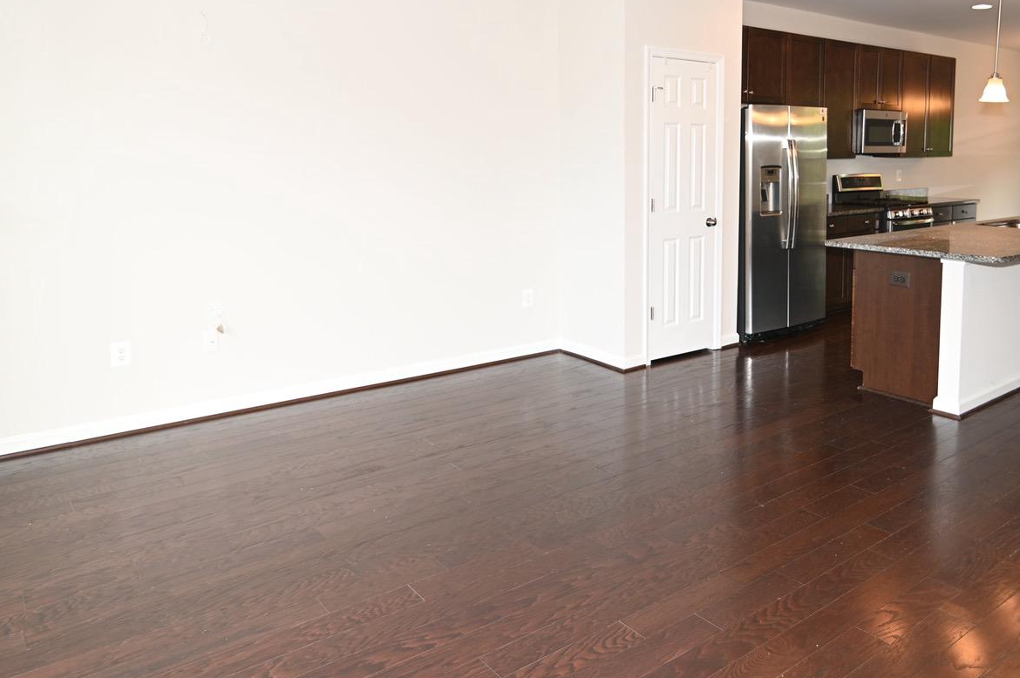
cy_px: 227
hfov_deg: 64.3
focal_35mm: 28
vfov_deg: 45.6
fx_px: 793
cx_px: 655
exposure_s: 1/100
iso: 160
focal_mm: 16
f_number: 2.8
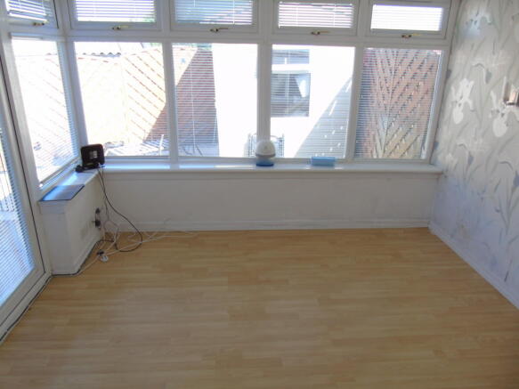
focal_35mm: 25
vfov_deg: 54.9
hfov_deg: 69.4
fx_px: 375
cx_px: 260
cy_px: 194
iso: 80
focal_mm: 4.4
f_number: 3.4
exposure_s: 1/60
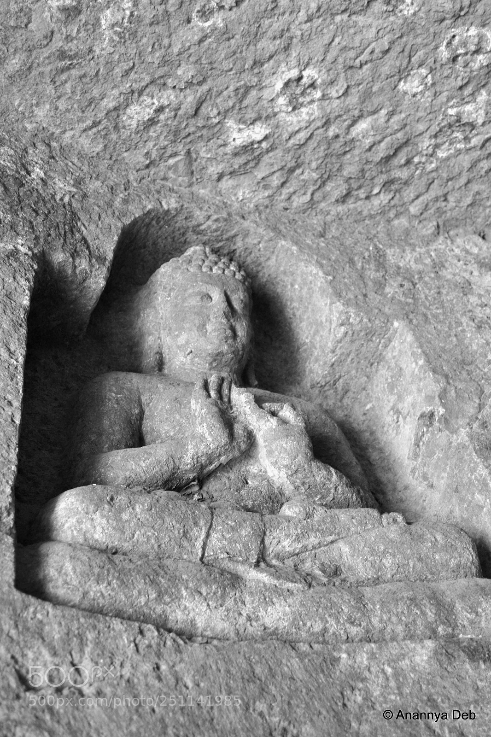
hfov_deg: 28.1
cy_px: 368
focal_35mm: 48
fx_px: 982
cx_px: 246
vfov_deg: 41.1
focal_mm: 32
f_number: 4.8
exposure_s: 1/15
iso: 400
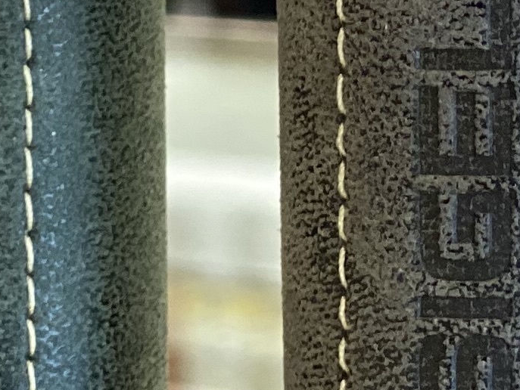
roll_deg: +0.4
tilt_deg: -0.9
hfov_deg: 6.5
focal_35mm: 305
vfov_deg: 4.8
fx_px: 4584
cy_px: -361
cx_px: 571
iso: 160
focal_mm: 6
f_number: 2
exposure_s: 1/120
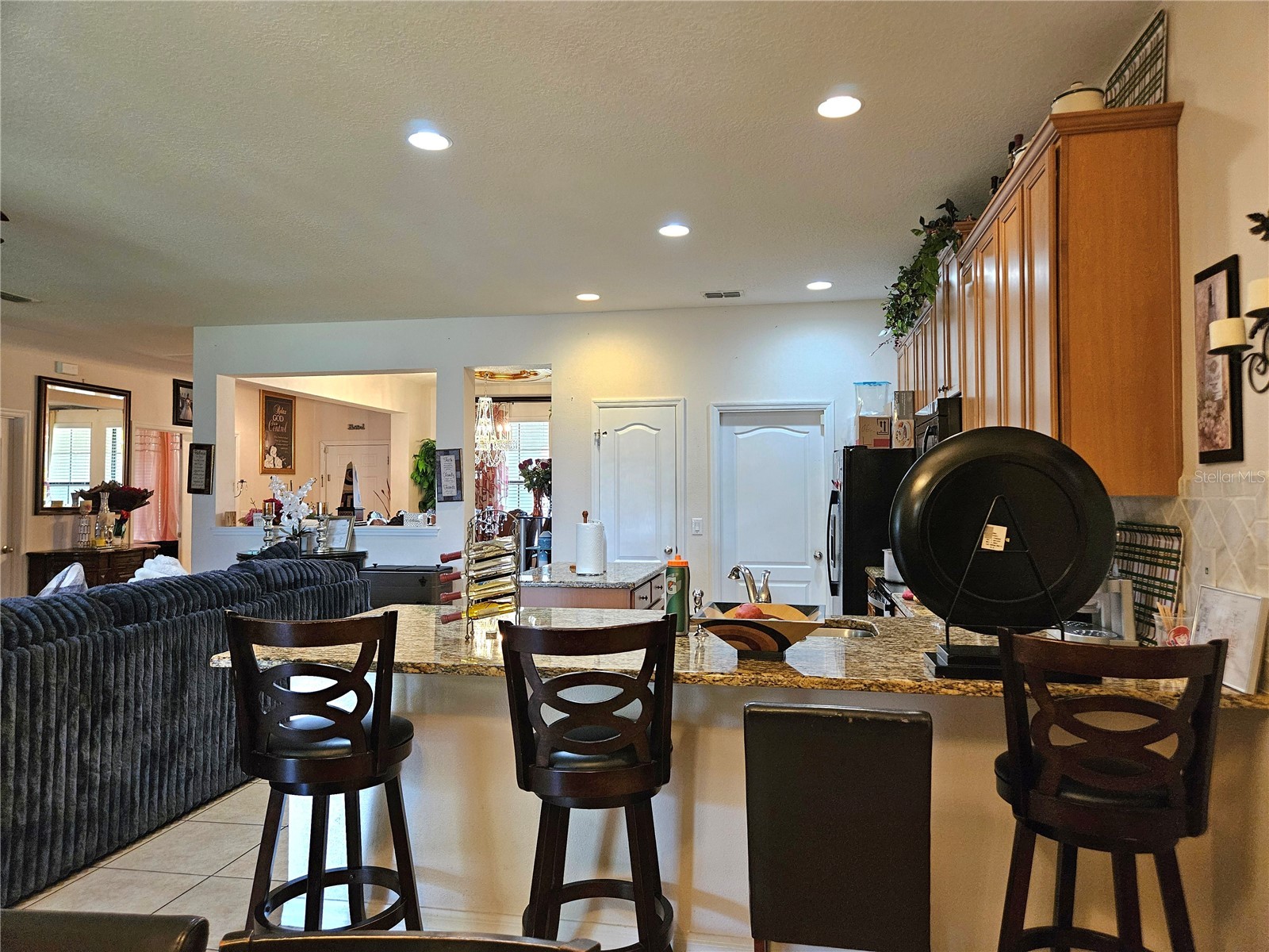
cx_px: 634
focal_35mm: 23
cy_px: 476
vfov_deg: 58.9
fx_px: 843
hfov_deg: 73.9
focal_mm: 5.4
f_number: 1.8
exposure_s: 1/120
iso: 640
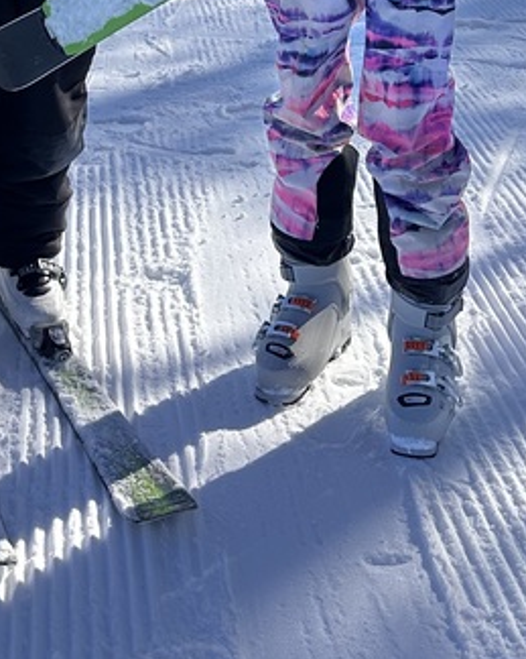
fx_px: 1441
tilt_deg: -4.6
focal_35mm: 74
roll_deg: -2.8
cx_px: 242
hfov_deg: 20.7
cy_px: -260
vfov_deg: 22.3
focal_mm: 6.86
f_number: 1.78
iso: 80
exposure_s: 1/7576
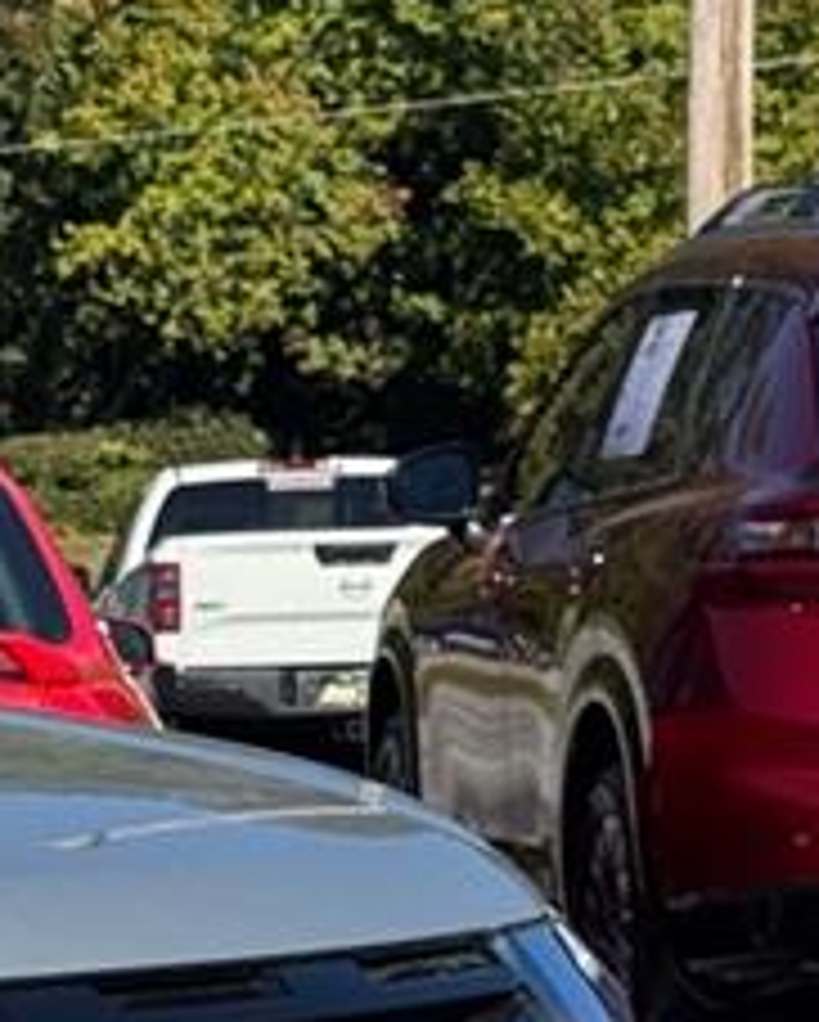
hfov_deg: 6.9
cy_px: 1175
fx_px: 6385
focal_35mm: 211
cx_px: -1269
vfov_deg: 9.1
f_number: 1.78
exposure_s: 1/4049
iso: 64
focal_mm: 6.76
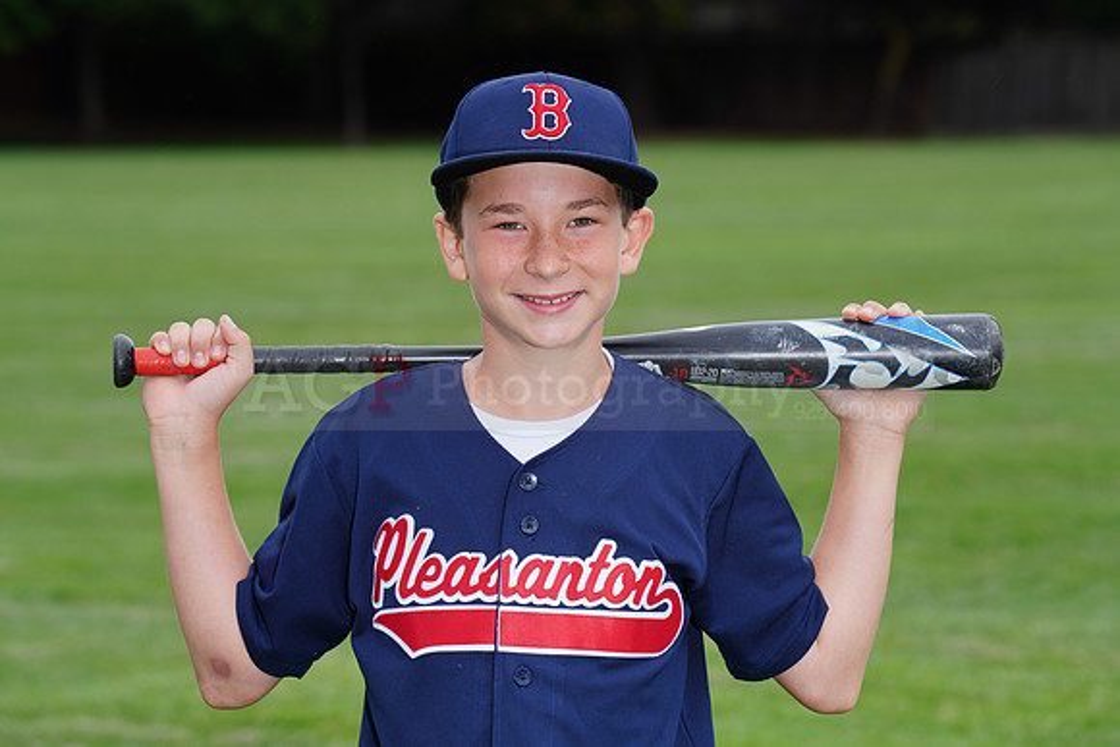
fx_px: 5788
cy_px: 374
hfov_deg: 11.1
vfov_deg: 7.4
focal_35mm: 186
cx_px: 560
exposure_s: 1/250
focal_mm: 186
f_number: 9
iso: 200
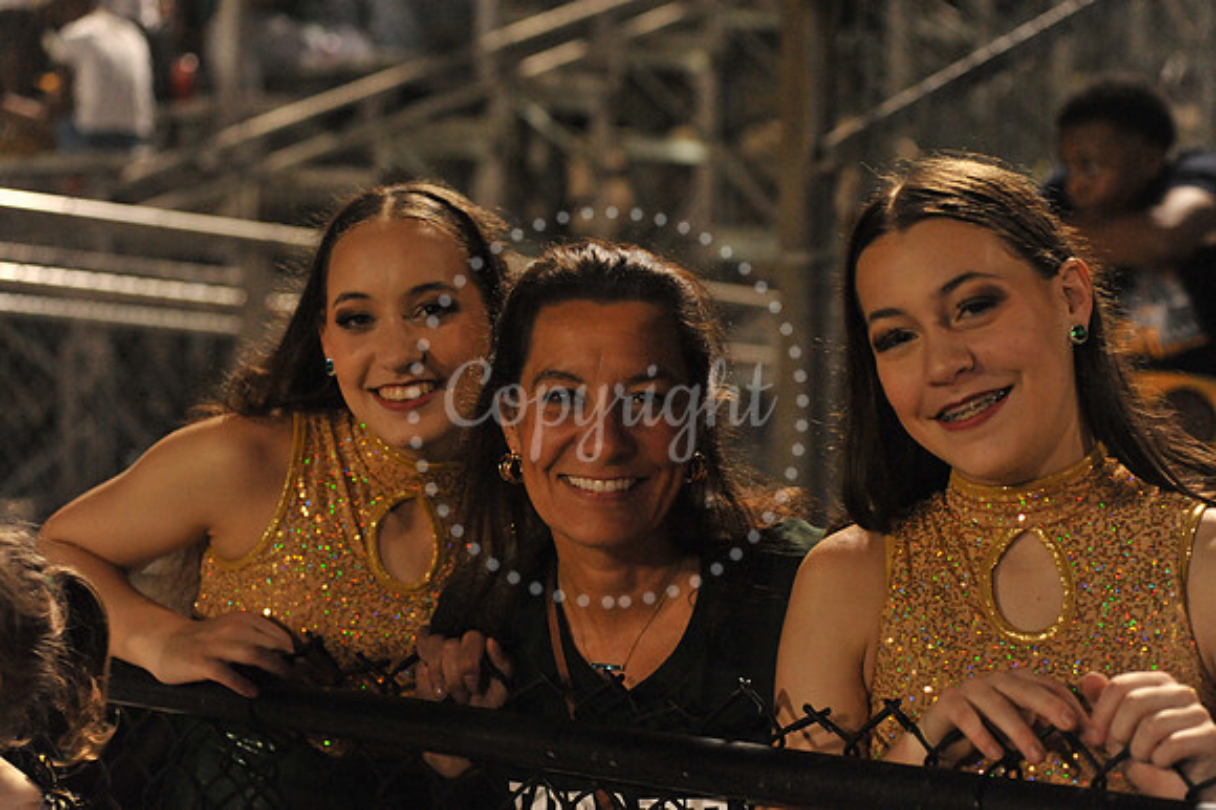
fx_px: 2701
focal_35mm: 80
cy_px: 405
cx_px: 608
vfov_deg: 17.0
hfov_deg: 25.4
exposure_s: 1/200
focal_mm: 80
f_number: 4.5
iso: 5000
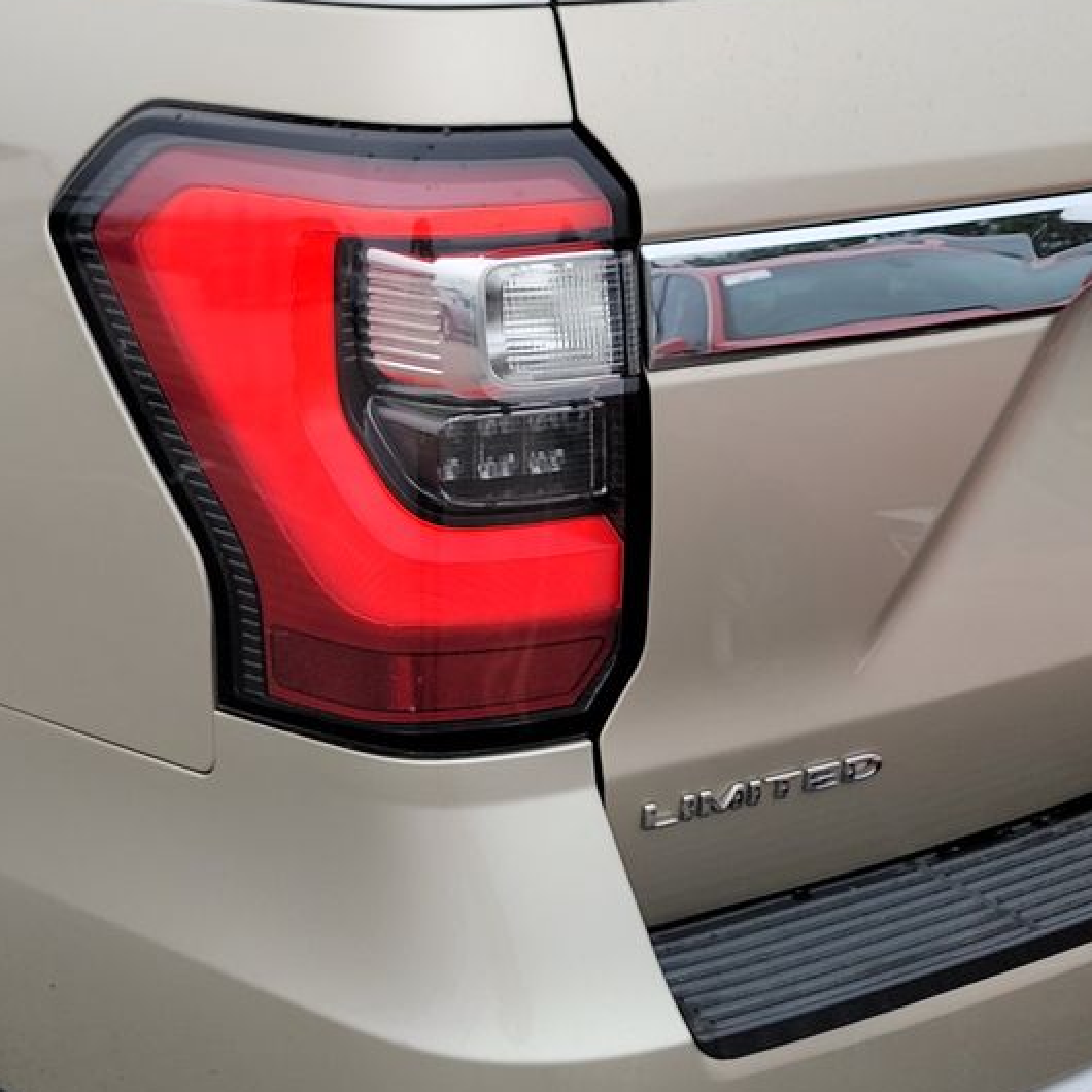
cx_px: 321
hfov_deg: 26.7
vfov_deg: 26.7
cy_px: 328
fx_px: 2284
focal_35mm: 64
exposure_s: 1/290
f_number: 1.8
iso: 50
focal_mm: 6.7
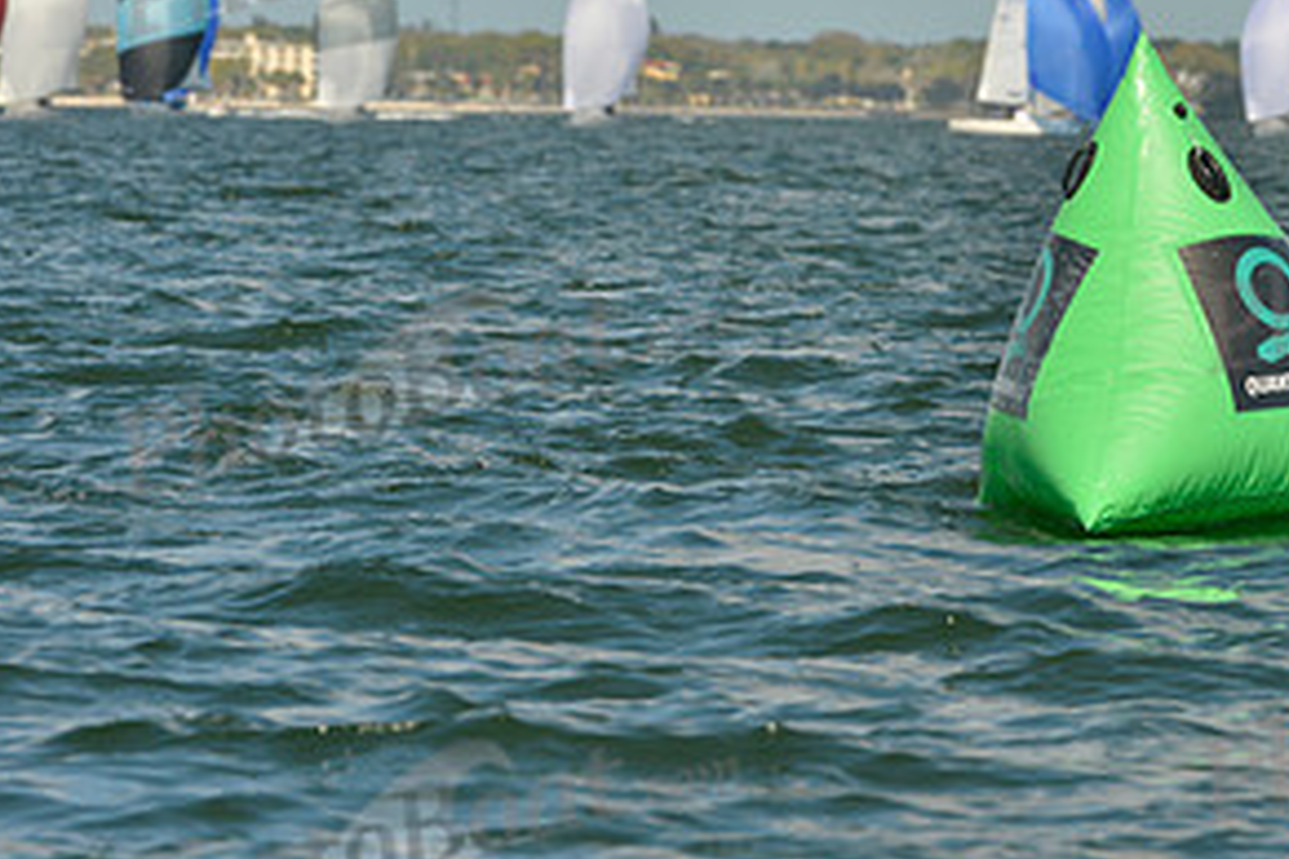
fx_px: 18582
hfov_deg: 4.0
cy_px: 91
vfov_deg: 2.6
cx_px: 975
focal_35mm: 519
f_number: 9
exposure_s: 1/1000
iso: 280
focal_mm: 260
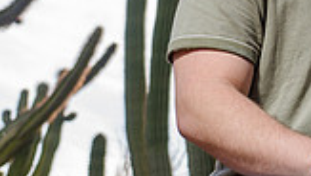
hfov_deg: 17.0
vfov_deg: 11.1
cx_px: 523
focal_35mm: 108
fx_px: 891
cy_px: -11
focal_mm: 29
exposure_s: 1/250
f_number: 4
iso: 50
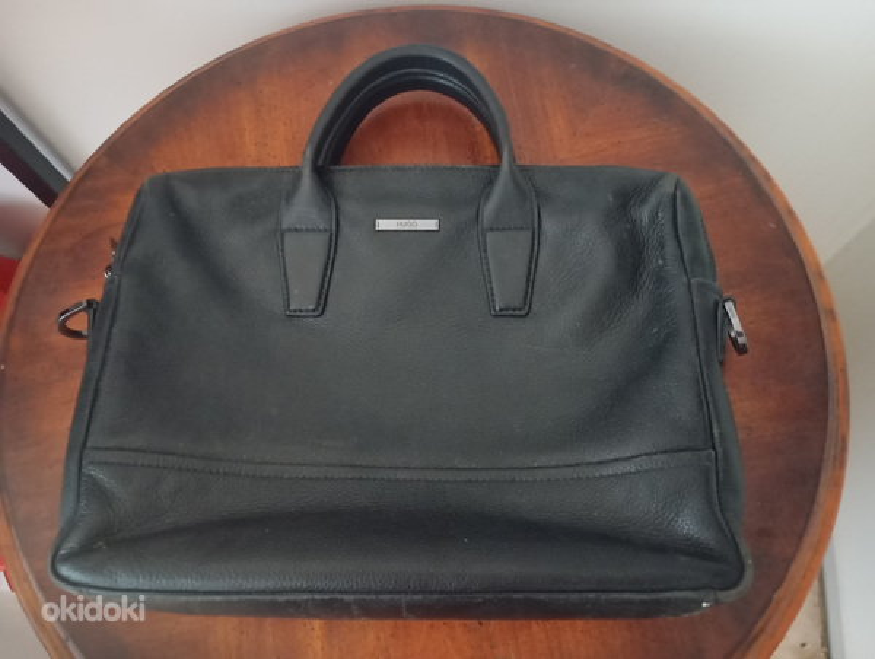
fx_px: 709
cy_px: 330
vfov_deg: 49.9
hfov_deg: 63.4
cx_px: 438
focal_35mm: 28
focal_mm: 4.27
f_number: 1.8
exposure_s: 1/16.7
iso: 7062
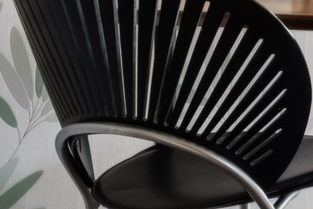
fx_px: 1479
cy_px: -176
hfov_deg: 8.6
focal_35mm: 170
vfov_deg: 7.8
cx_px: 1112
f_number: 11
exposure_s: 1/100
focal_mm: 23
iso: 800
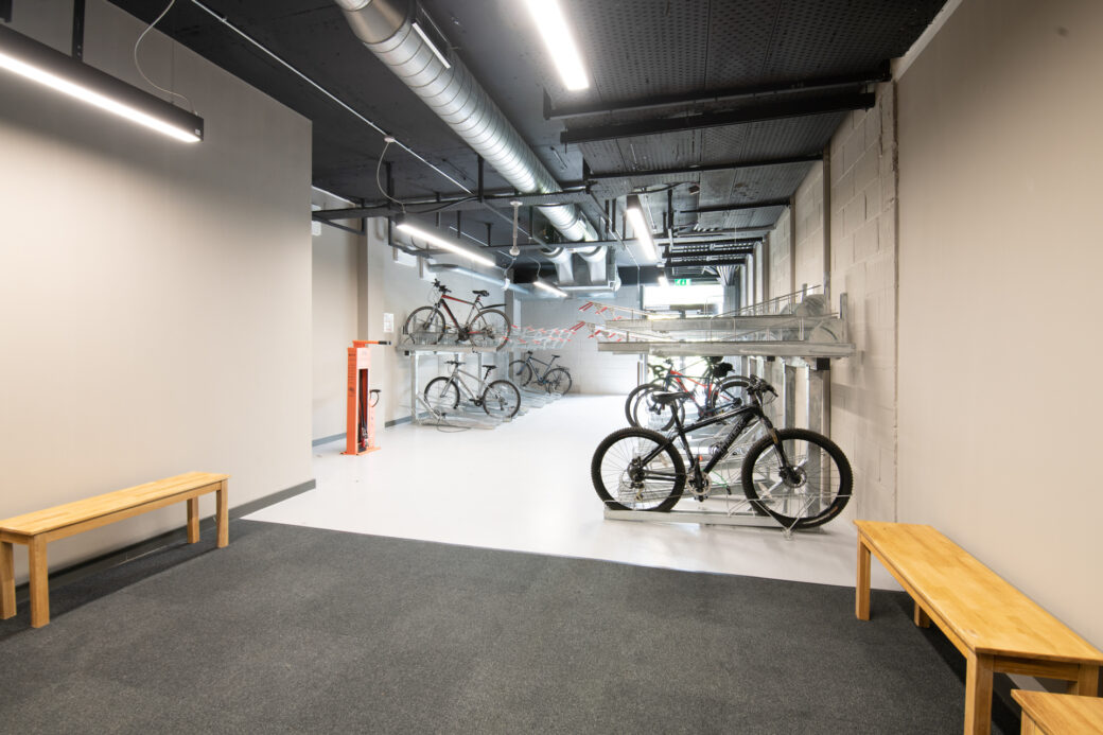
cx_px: 552
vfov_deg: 77.3
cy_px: 368
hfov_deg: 100.4
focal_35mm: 15
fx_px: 459
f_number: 8
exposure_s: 1/2.5
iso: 200
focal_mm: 15
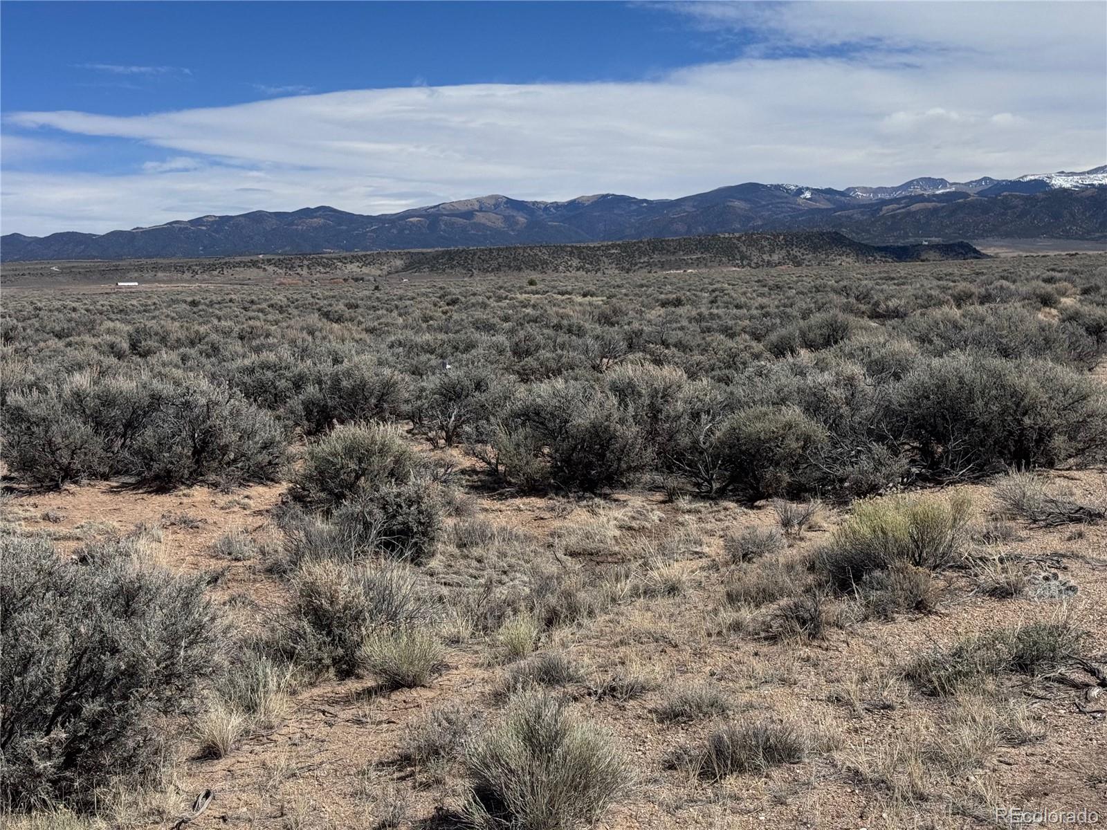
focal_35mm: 48
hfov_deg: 39.7
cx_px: 554
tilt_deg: -5.6
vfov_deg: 30.3
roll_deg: +1.2
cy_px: 415
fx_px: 1535
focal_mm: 6.76
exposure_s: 1/7937
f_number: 1.78
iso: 64
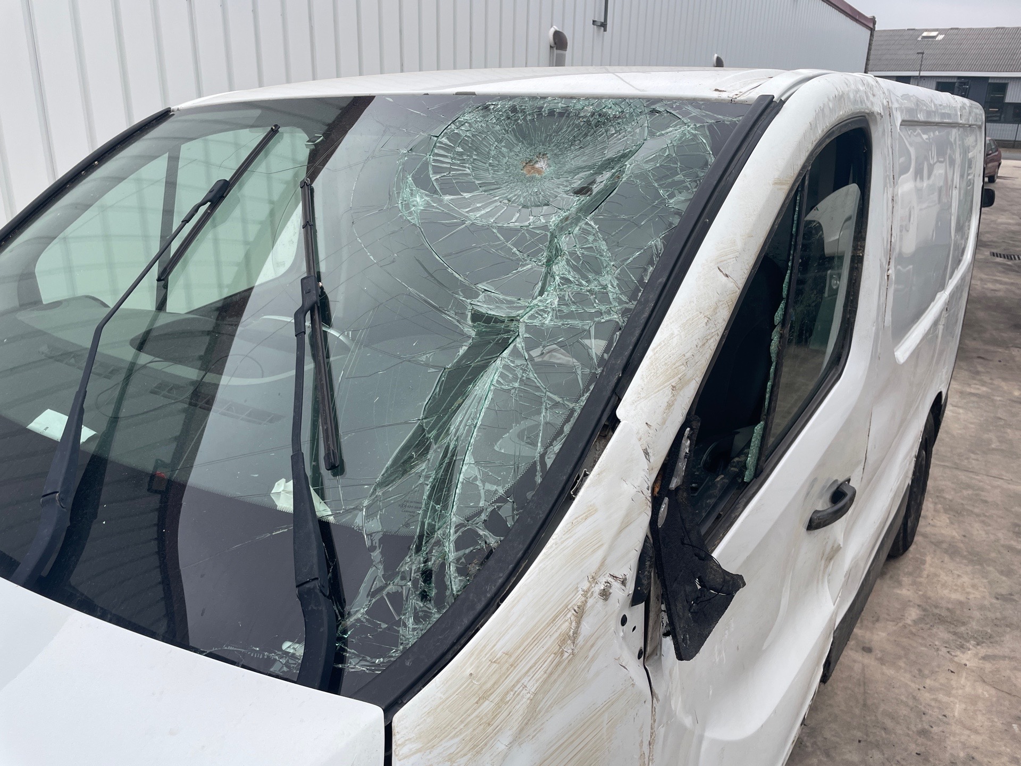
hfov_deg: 67.3
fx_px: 767
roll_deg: -0.5
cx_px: 510
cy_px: 383
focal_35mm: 26
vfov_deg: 53.1
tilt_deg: -18.2
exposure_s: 1/523
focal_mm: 4.2
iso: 32
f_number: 1.6
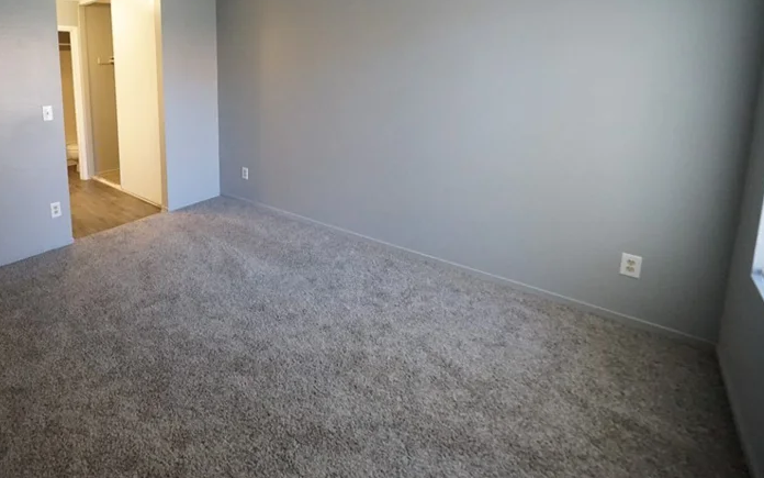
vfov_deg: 61.3
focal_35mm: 18
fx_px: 375
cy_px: 119
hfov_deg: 86.2
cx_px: 226
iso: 8000
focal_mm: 12
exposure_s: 1/250
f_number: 6.3
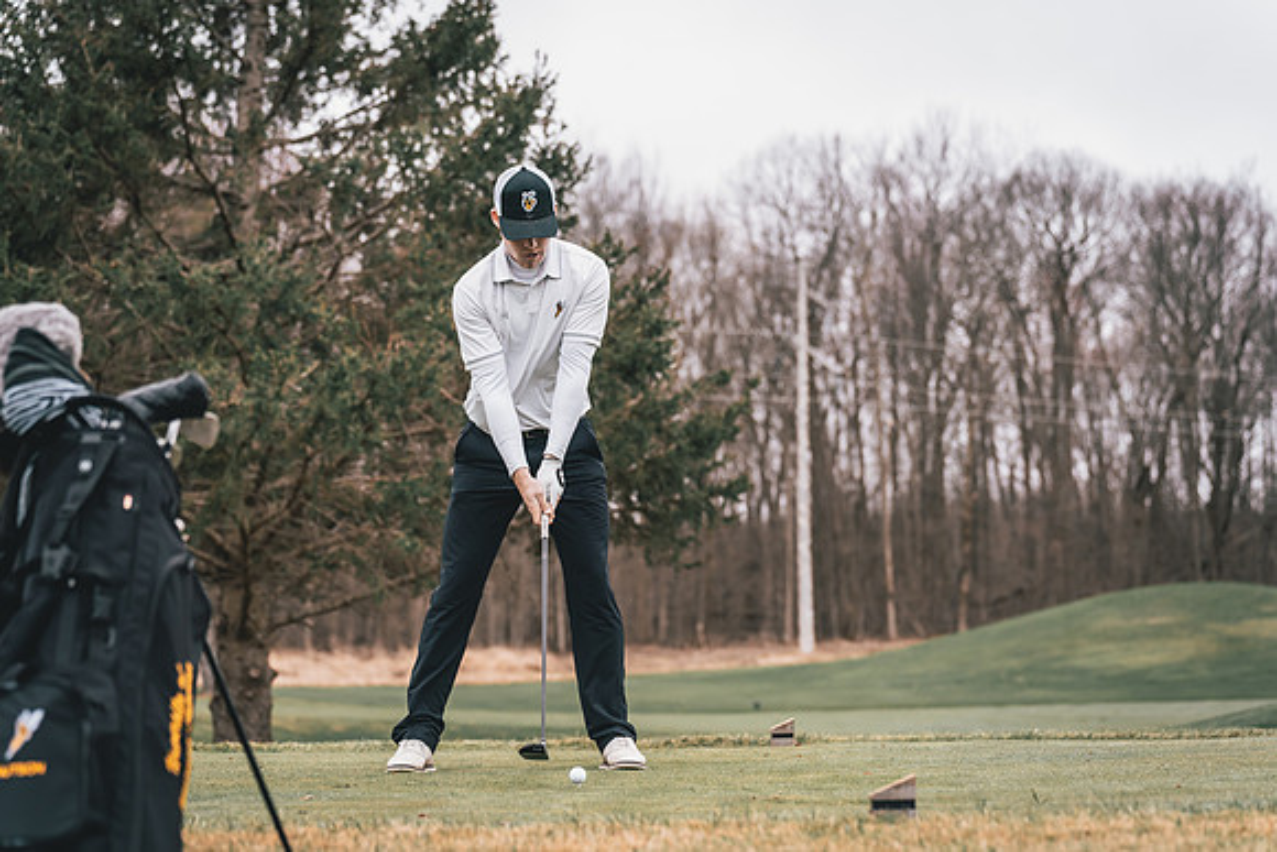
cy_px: 426
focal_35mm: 73
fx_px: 2577
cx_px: 639
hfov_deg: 27.8
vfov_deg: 18.8
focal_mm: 70
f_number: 2.8
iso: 640
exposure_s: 1/4000
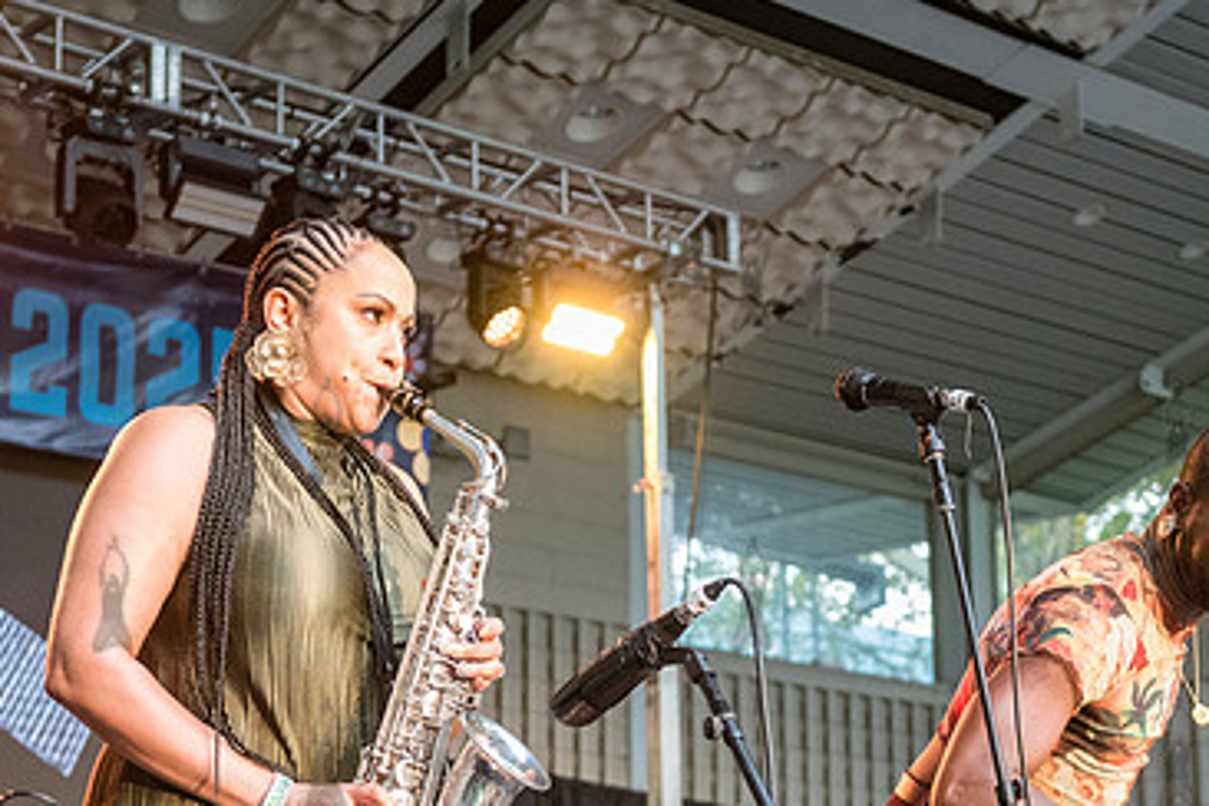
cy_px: 550
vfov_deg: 15.8
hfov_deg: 23.6
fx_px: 2888
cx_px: 634
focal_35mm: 86
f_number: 3.5
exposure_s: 1/800
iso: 4000
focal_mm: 48
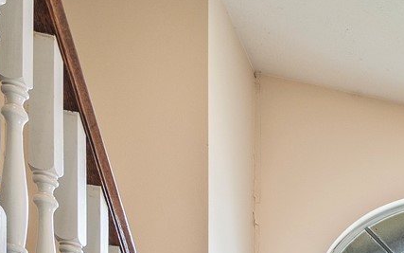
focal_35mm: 83
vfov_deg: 12.1
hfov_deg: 15.6
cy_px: 633
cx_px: 927
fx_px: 914
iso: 125
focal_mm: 16
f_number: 6.3
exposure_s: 1/2.5
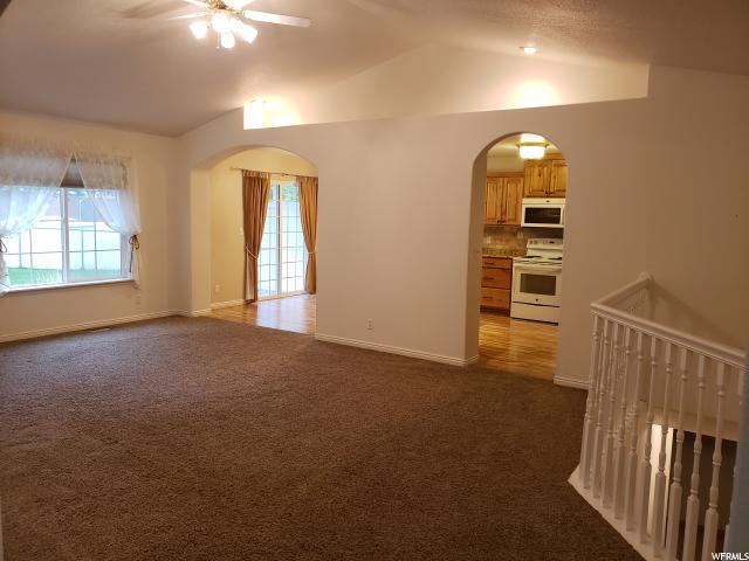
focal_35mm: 26
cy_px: 280
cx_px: 374
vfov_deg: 53.1
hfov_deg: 67.3
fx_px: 563
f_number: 2.4
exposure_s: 1/40
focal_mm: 4.3
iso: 250
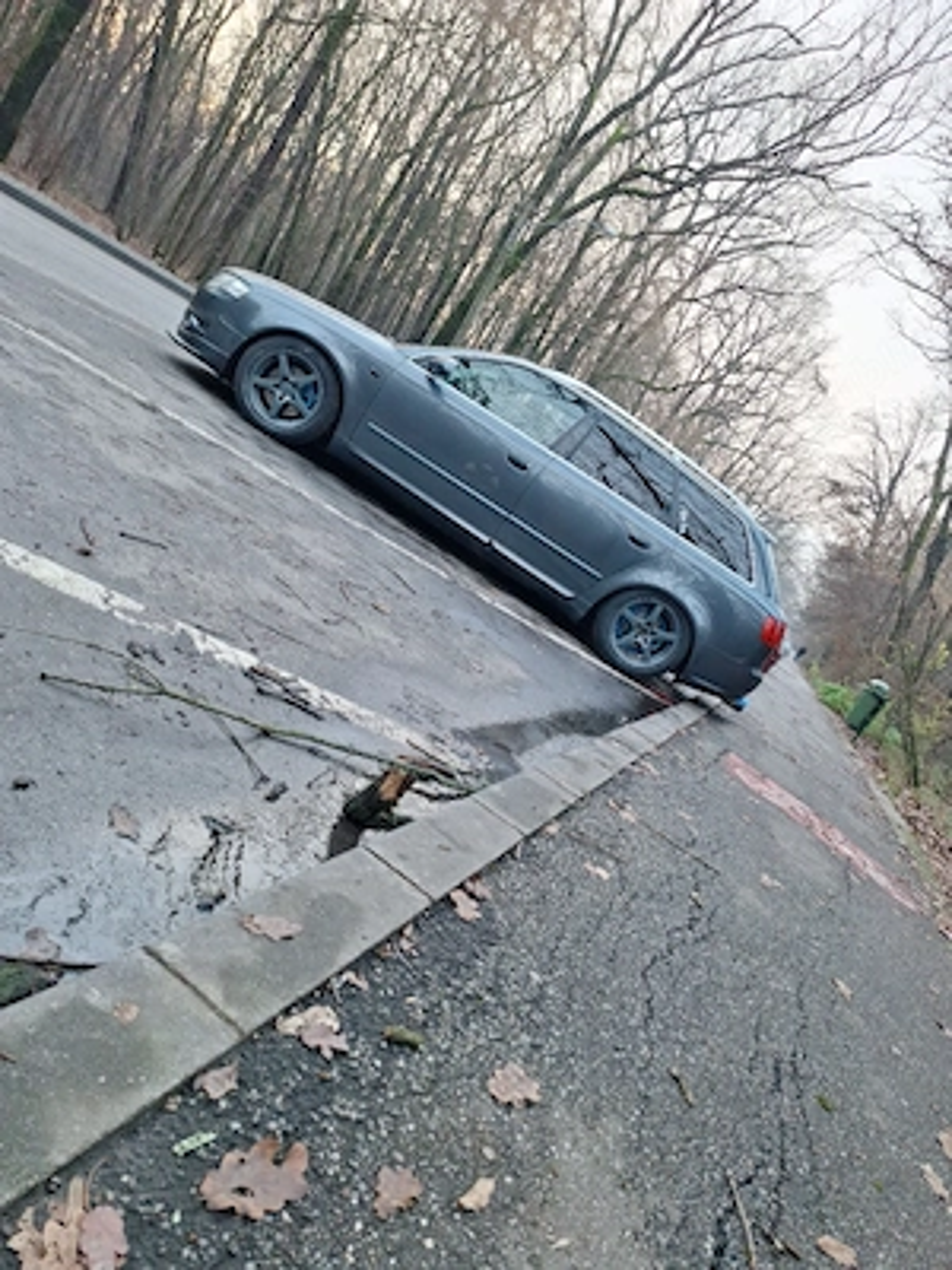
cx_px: 476
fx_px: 843
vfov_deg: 73.9
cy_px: 635
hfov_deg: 58.9
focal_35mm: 23
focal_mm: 5.54
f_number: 1.8
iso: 125
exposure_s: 1/50
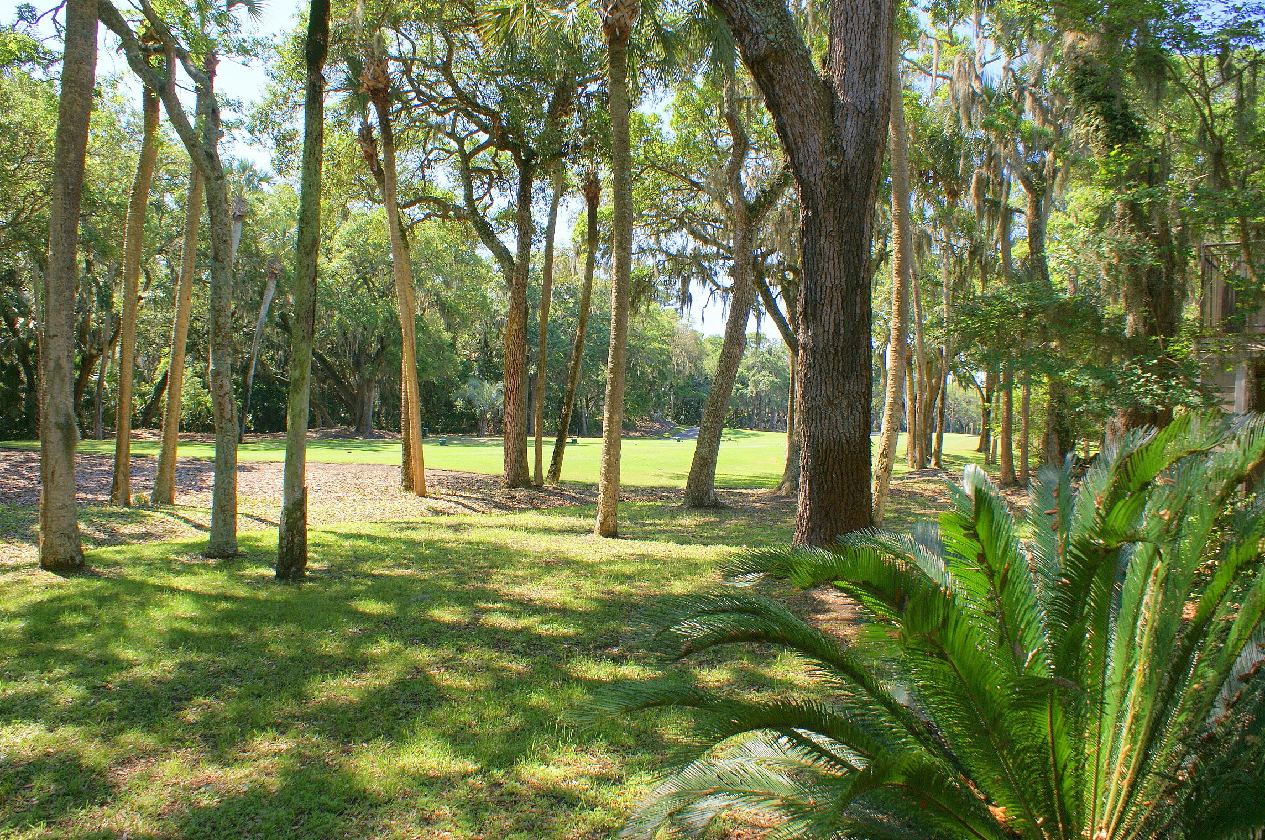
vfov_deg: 47.8
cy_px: 420
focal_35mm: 27
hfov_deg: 67.4
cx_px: 632
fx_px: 948
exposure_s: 1/80
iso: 100
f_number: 9
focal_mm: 18
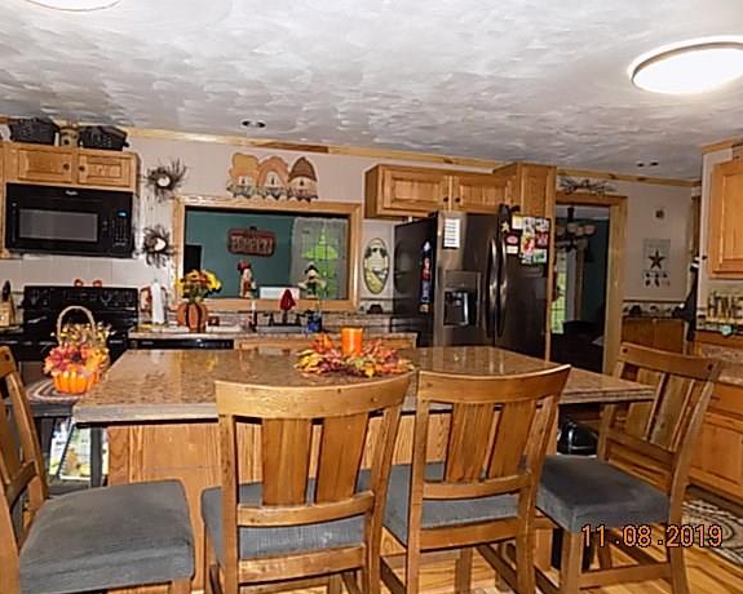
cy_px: 300
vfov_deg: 56.8
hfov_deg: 68.0
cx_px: 350
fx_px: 550
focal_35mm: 25
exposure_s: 1/30
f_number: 3.1
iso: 320
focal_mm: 4
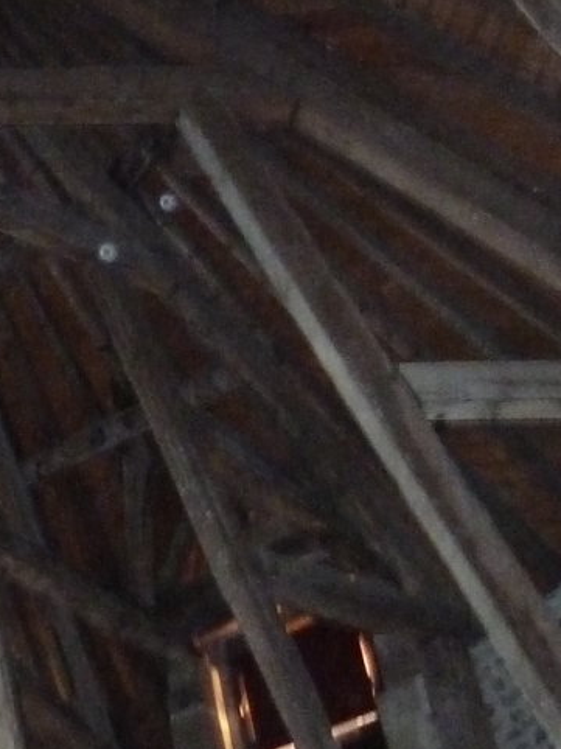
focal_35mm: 83
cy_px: 185
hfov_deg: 16.5
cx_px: -222
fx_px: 1795
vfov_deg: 23.3
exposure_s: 1/2
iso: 800
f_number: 3.3
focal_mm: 4.1
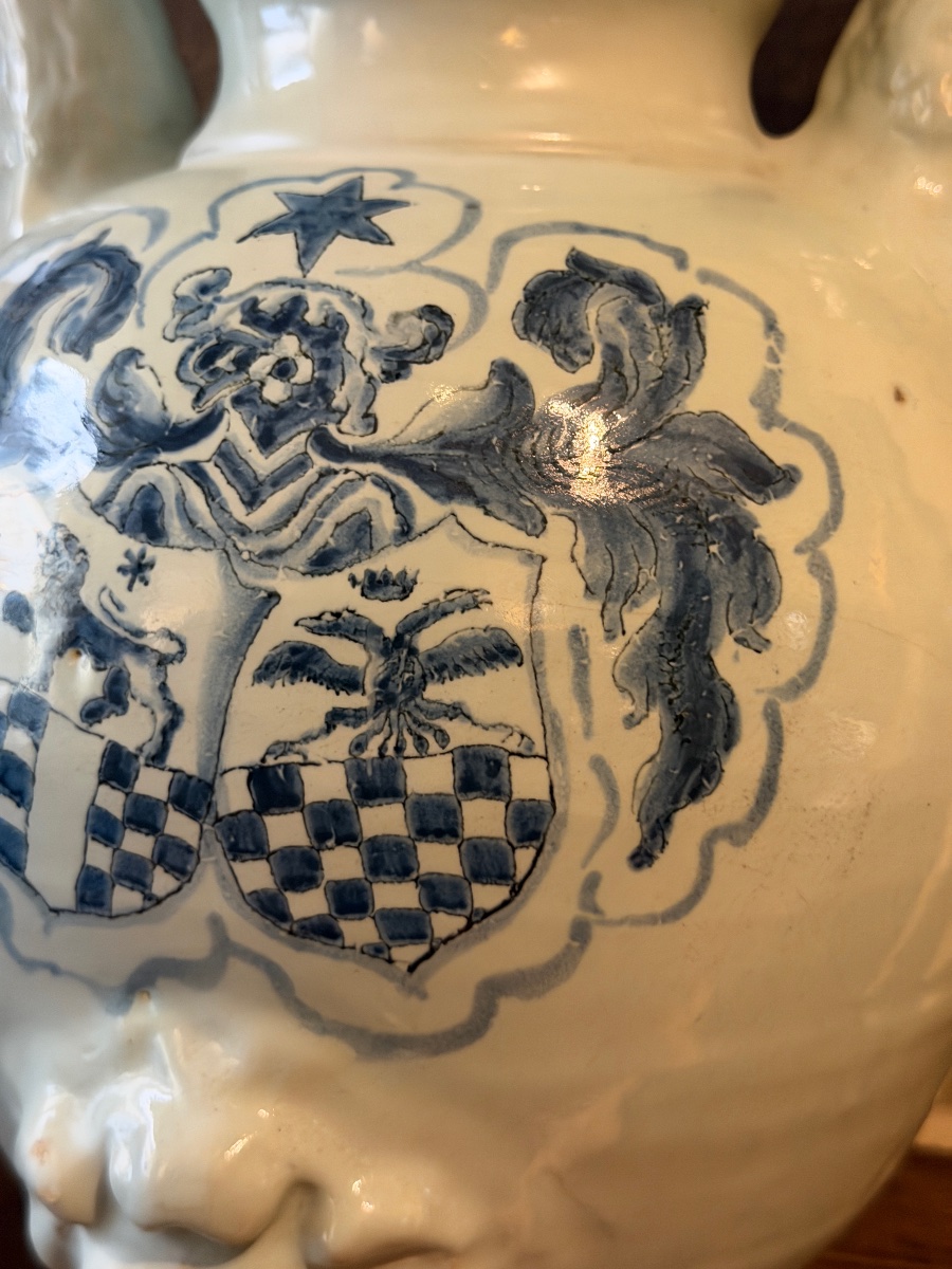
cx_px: 476
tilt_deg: -6.1
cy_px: 634
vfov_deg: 39.7
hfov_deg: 30.3
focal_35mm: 48
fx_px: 1760
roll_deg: -2.4
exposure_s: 1/33
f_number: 1.78
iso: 400
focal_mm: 6.76
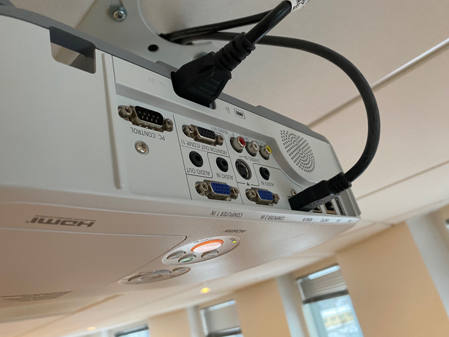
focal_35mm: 26
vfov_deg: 53.1
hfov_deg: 67.3
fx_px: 337
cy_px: 168
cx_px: 224
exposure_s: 1/50
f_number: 1.8
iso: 320
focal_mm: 4.25
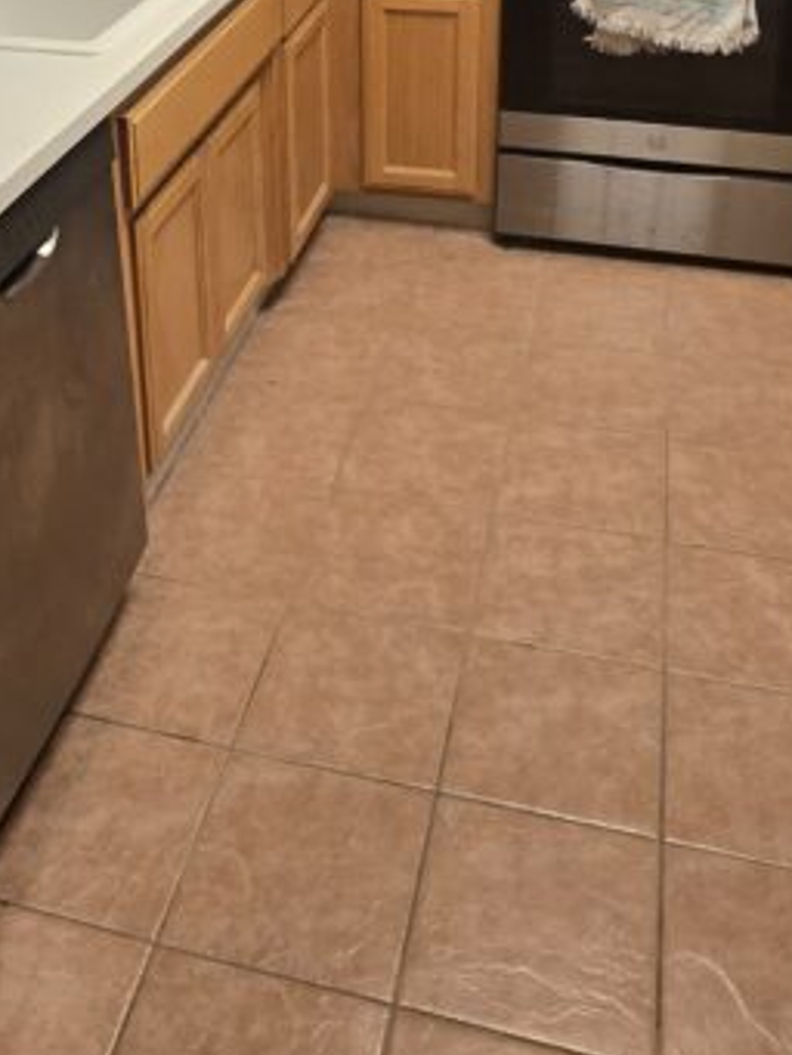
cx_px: 285
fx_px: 1189
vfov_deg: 42.8
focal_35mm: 39
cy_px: 59
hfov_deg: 36.6
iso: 200
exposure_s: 1/66
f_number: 2.2
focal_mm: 2.2
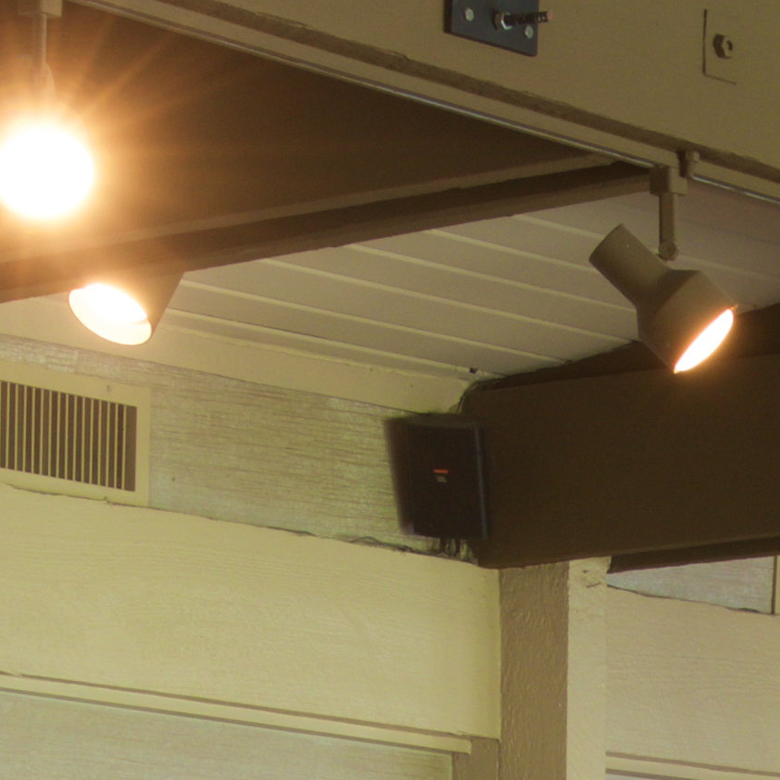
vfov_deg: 6.6
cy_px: 1555
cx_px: 1104
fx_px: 6577
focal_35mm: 258
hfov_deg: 6.7
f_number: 11
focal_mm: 35
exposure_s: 1
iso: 200
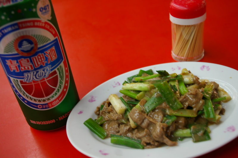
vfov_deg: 31.9
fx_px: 278
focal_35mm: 42
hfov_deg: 46.4
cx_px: 119
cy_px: 79
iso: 200
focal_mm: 28
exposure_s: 1/10
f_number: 4
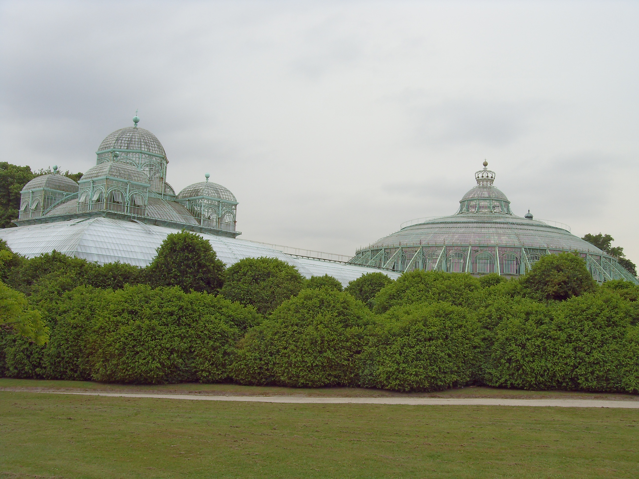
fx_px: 831
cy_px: 240
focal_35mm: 45
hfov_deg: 42.1
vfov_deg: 32.2
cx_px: 320
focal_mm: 7.7
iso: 80
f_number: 6.4
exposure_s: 1/180
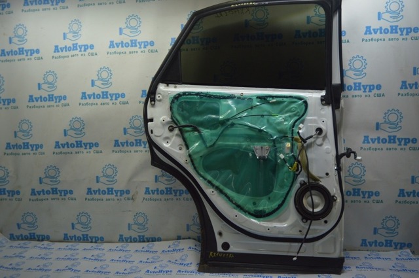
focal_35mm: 27
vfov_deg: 47.8
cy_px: 139
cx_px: 210
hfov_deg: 67.4
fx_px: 314
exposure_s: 1/160
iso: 400
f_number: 3.5
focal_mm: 18
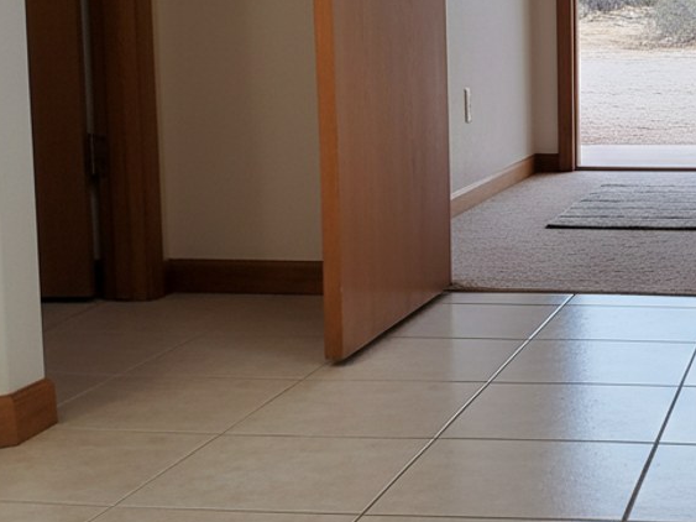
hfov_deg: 35.7
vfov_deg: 29.6
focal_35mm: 49
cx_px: 670
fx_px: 985
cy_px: 215
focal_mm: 6.4
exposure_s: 1/732
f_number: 1.8
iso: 150
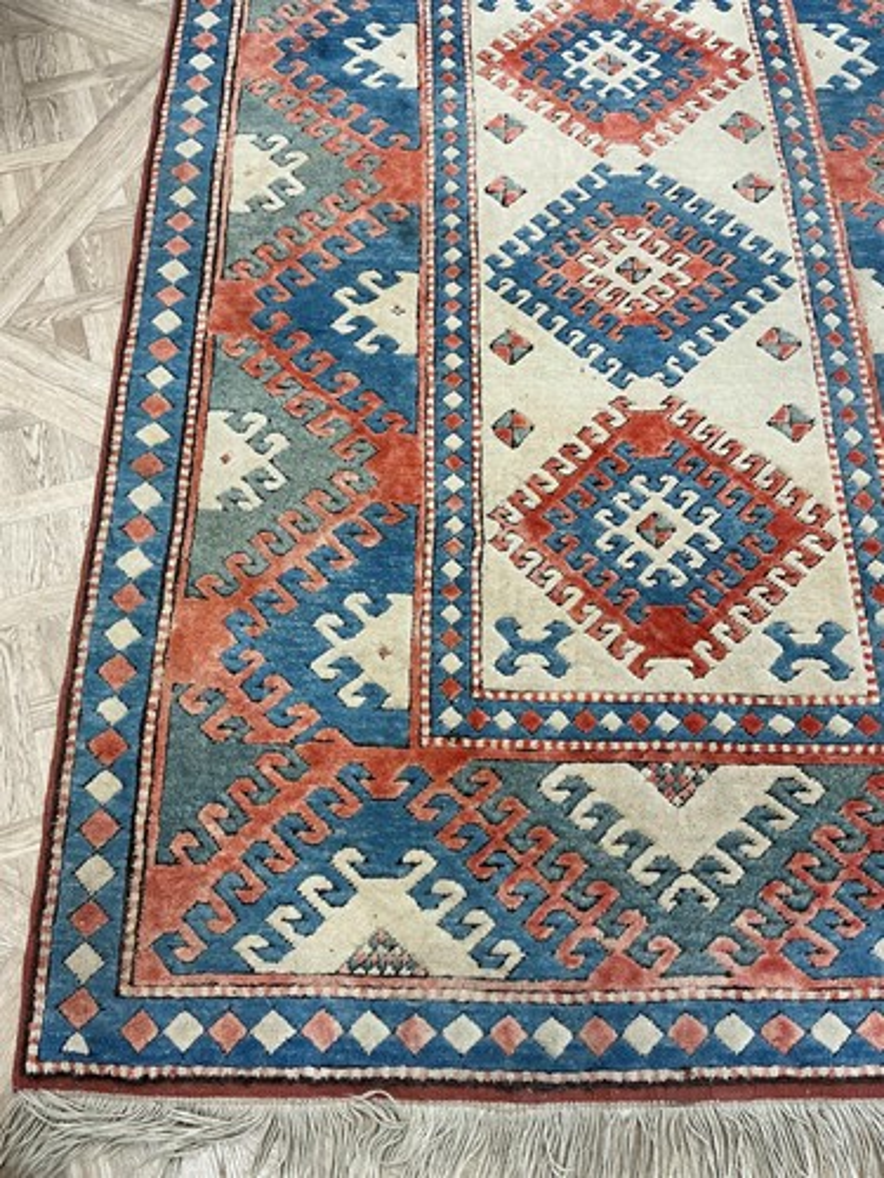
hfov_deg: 49.7
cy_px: 589
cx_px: 442
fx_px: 953
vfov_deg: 63.4
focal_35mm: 28
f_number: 1.8
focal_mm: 3
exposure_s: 1/100
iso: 64
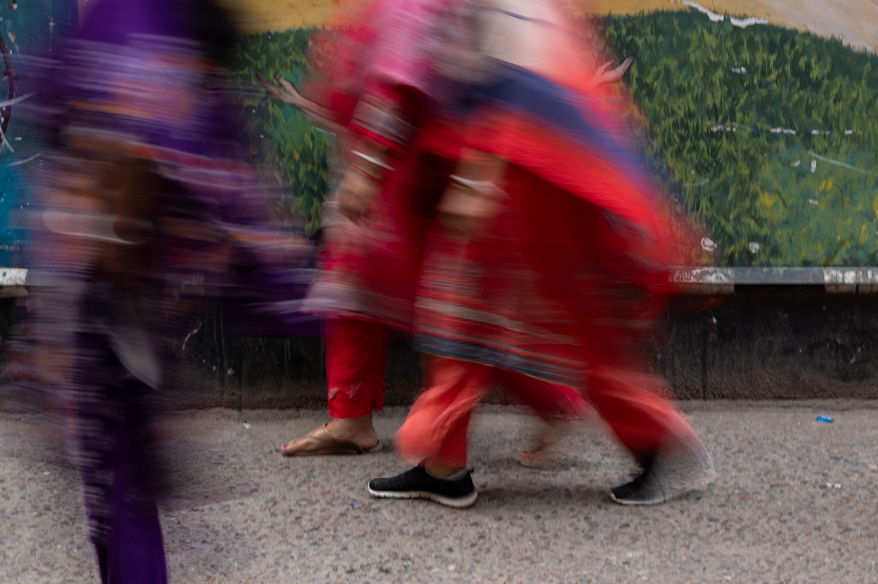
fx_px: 2364
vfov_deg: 13.8
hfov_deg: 20.7
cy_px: -30
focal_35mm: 97
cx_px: 744
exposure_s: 1/10
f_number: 3.2
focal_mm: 37
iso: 100
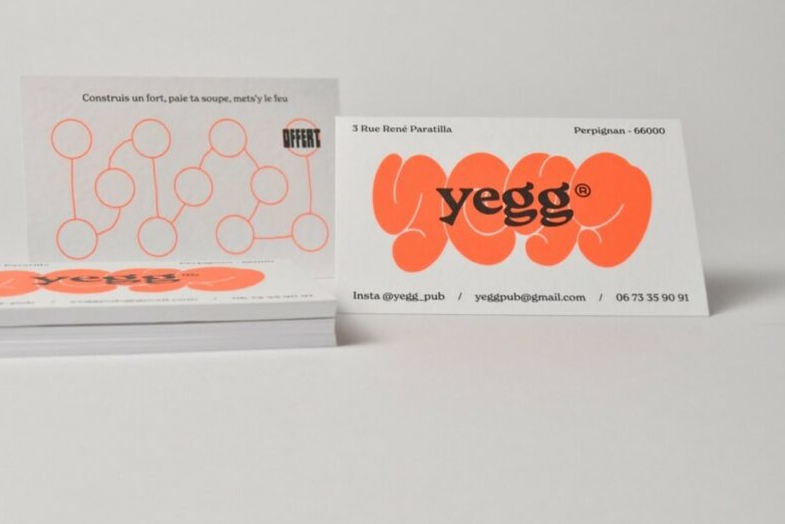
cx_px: 293
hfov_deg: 29.5
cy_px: 212
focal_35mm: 68
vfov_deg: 20.0
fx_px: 1483
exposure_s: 1/250
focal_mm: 35
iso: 2500
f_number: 10
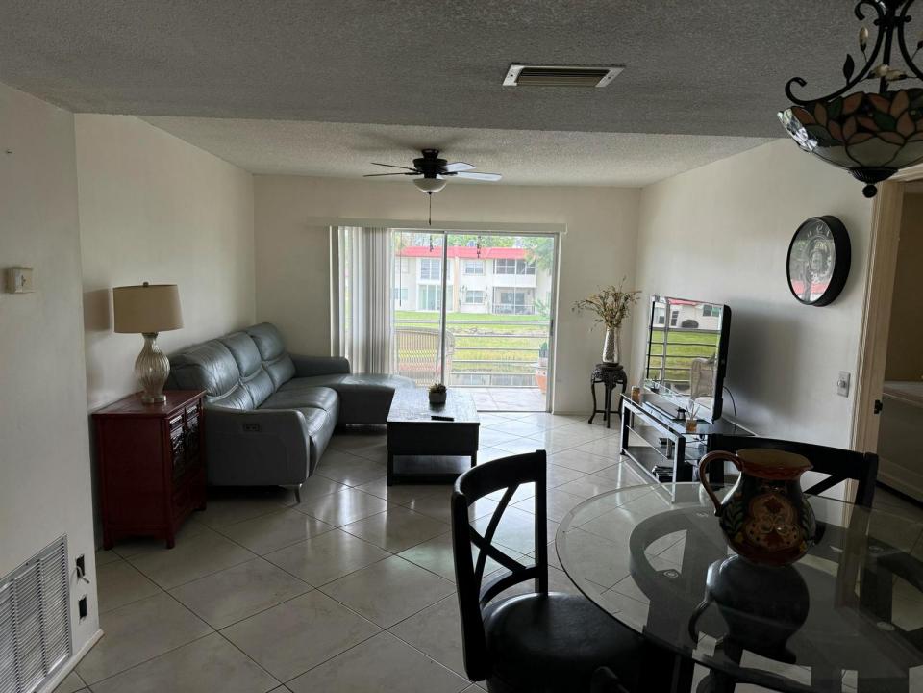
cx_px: 462
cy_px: 346
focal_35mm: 24
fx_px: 640
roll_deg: -1.4
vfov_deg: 56.8
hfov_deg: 71.6
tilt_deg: -6.7
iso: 200
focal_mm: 6.76
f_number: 1.78
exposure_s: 1/228
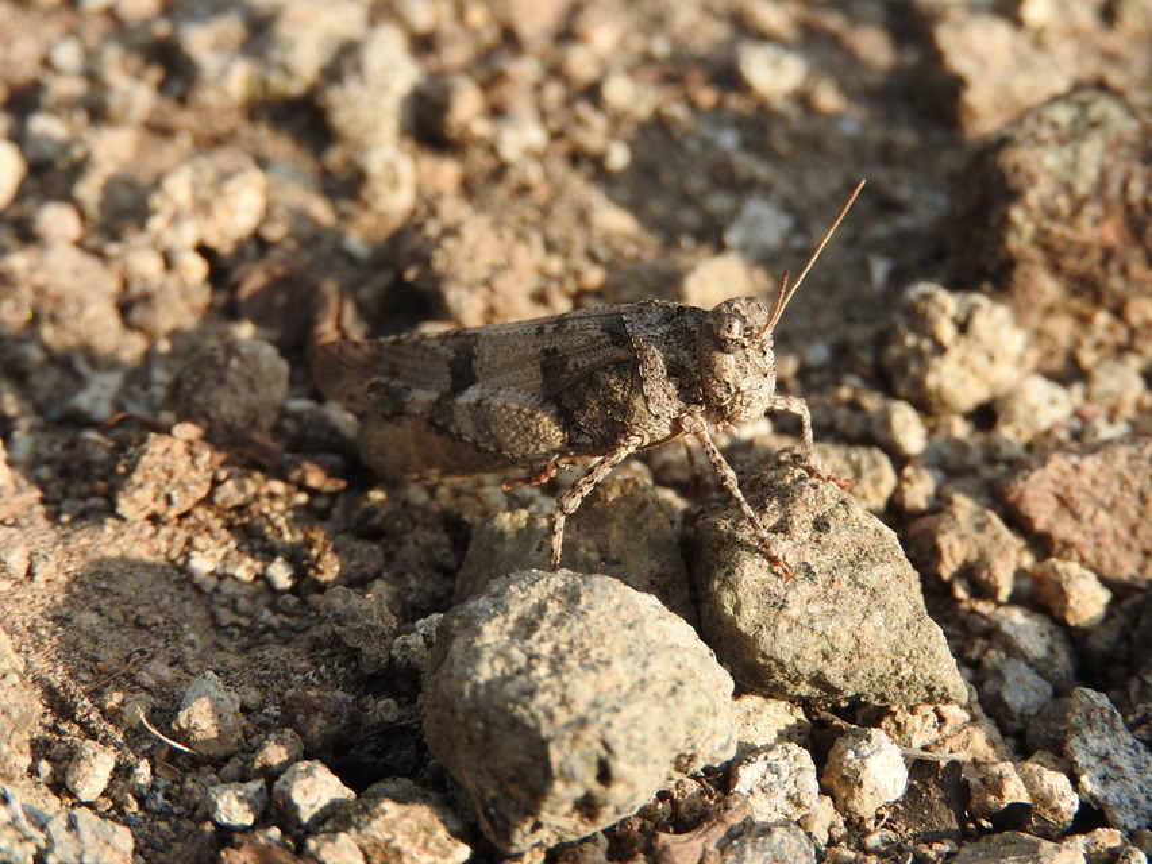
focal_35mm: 105
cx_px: 576
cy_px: 432
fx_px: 3495
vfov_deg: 14.1
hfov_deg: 18.7
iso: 100
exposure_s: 1/400
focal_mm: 18.8
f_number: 4.8
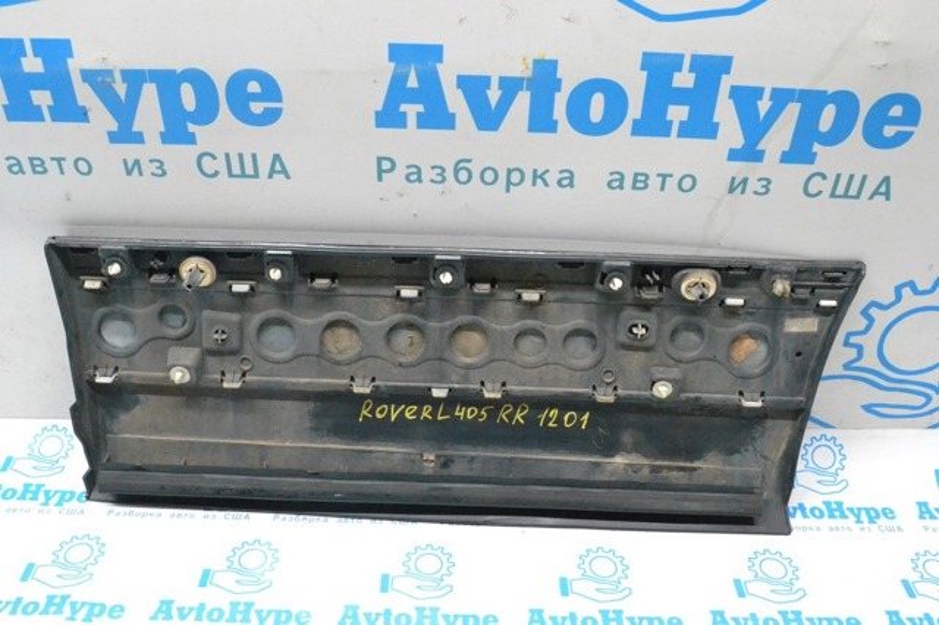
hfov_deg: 57.2
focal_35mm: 33
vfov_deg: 39.9
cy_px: 312
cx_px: 470
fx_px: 860
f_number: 9
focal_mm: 22
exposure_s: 1/160
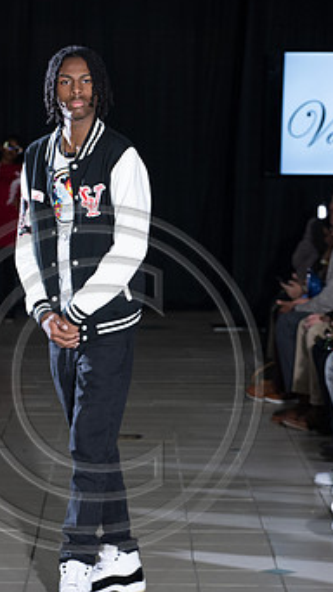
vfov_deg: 13.4
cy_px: 377
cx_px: 88
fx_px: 2515
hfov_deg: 7.6
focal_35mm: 160
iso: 1250
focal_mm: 116
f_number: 6.3
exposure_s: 1/160
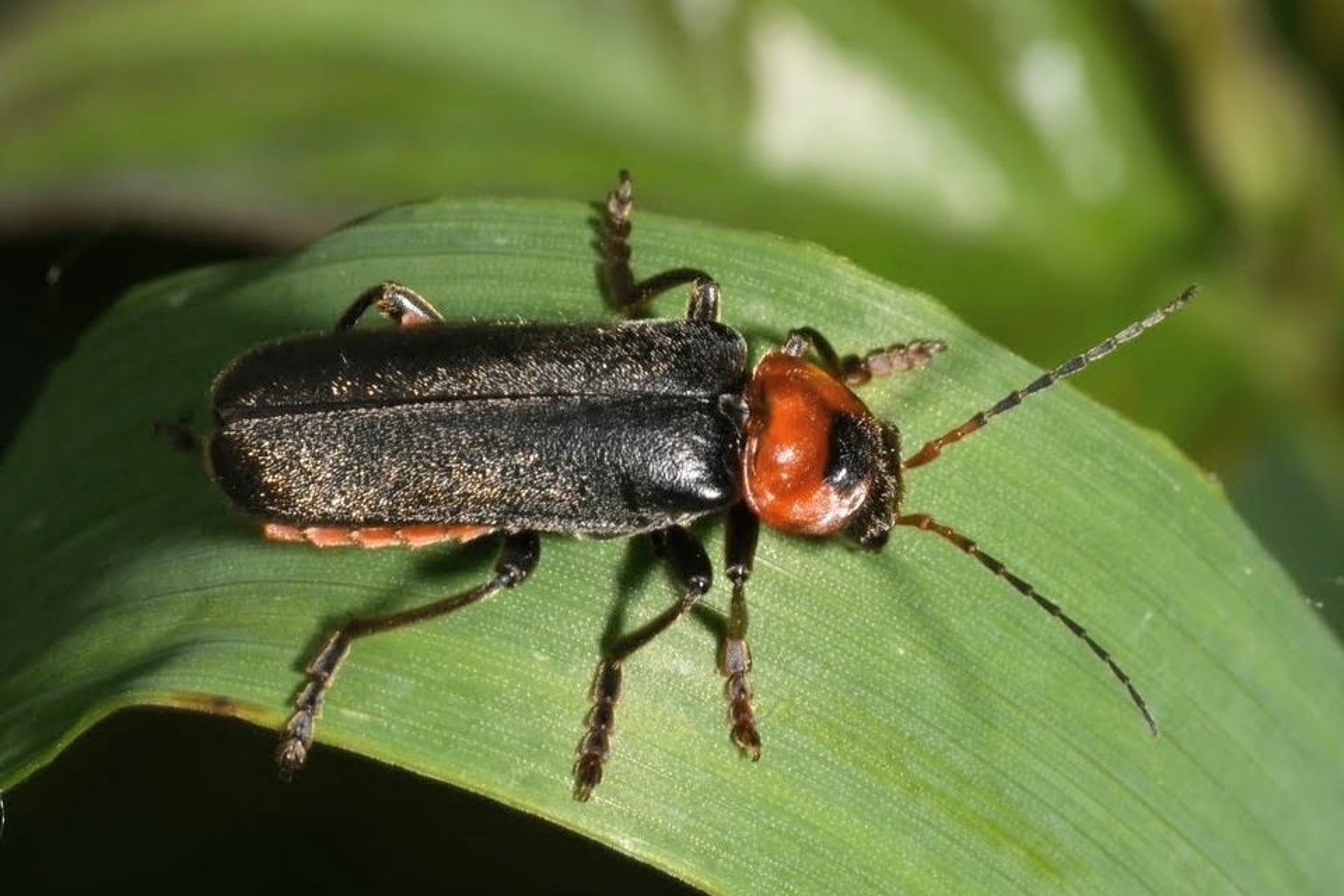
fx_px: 5880
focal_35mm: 158
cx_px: 672
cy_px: 448
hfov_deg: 13.0
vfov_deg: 8.7
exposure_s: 1/60
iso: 100
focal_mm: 105
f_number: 32
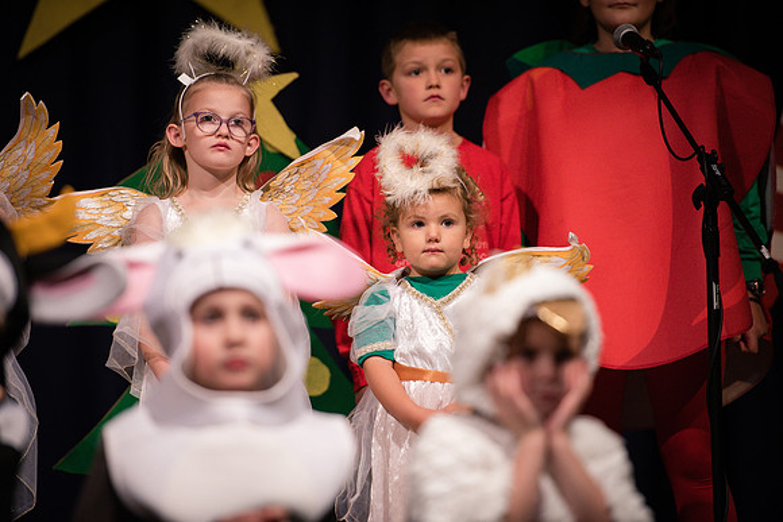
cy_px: 261
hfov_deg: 10.3
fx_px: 4351
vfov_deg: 6.9
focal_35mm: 200
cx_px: 392
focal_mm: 200
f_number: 2.8
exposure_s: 1/400
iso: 1600
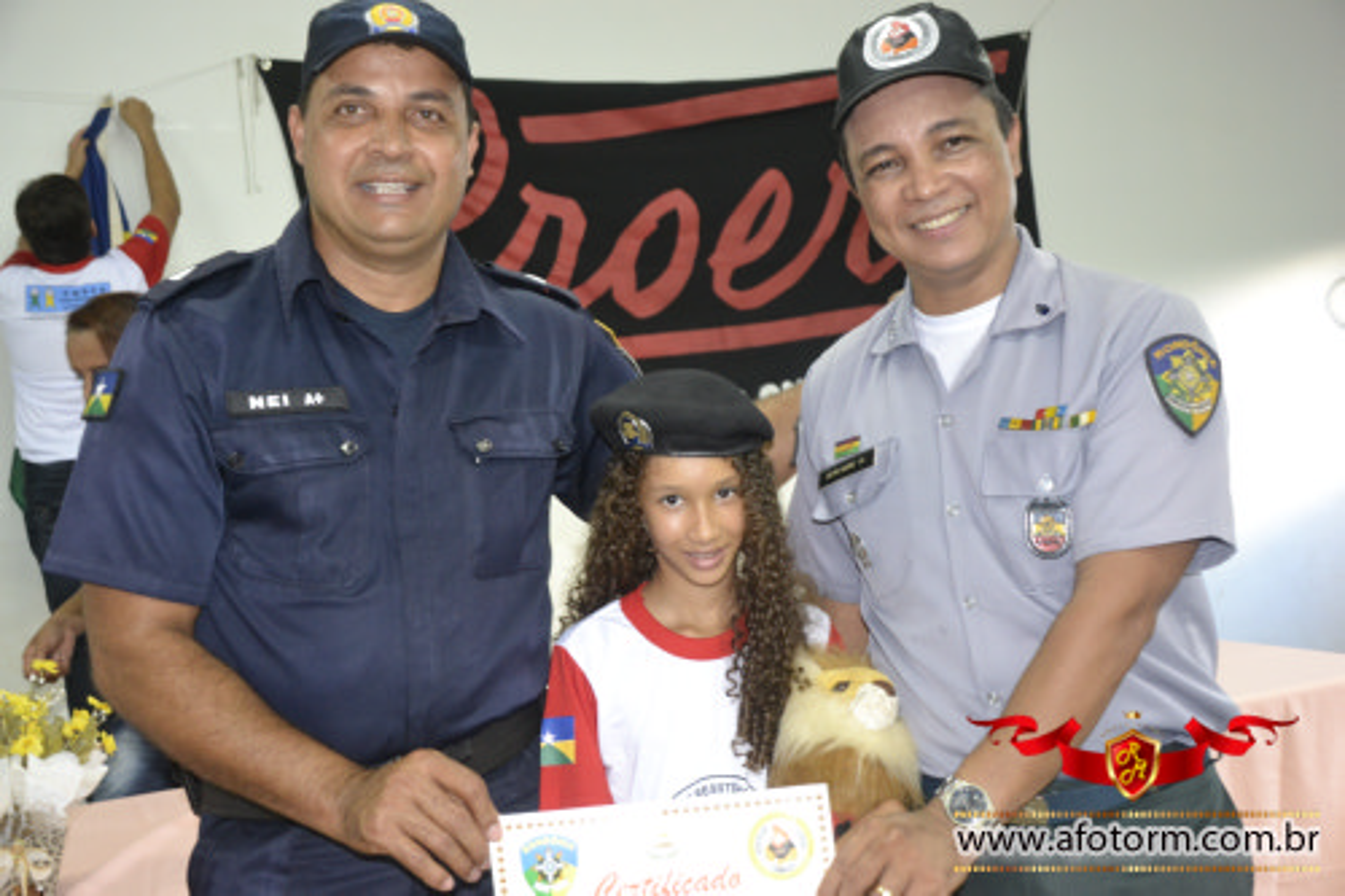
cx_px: 672
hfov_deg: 49.6
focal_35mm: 39
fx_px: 1457
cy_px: 448
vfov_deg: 34.2
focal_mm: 26
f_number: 3.8
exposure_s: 1/60
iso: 1800
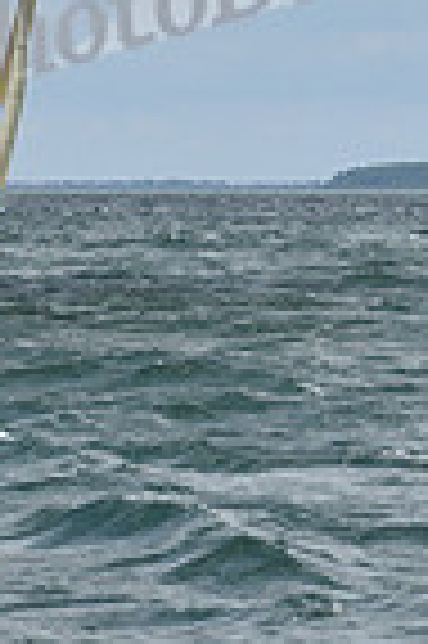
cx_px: -309
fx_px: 6900
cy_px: -644
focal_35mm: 386
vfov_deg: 5.2
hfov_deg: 3.5
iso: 250
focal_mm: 95
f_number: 8
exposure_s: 1/1250
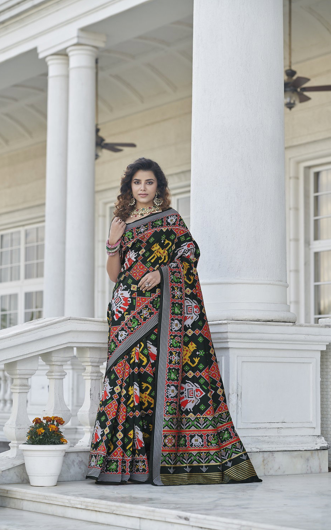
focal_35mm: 87
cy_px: 266
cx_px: 163
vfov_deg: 23.8
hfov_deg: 15.0
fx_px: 1256
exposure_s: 1/200
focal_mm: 85
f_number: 3.5
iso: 200
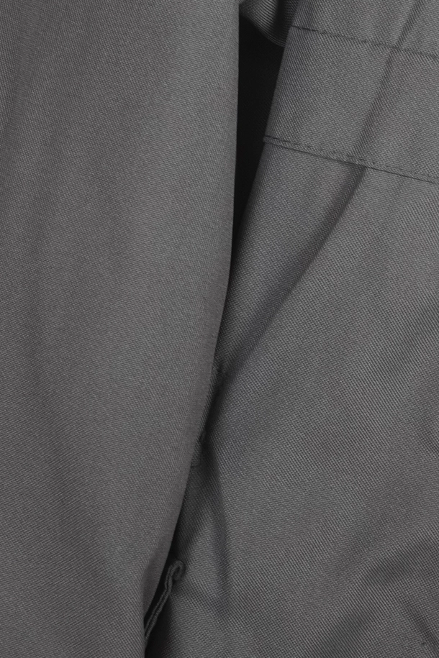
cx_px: 541
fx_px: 2762
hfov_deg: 9.0
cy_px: 376
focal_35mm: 151
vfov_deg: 13.6
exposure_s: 1/30
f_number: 6.3
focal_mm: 32
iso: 500
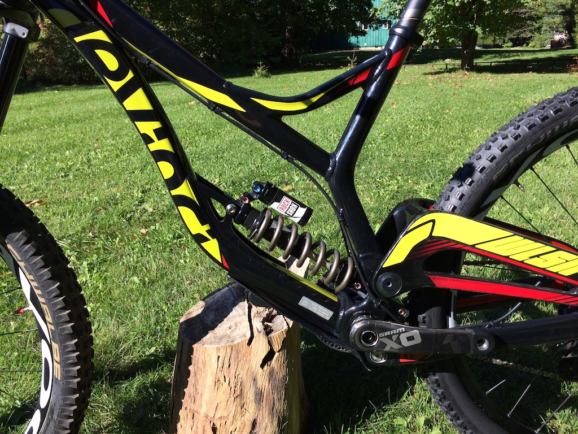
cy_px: 217
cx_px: 289
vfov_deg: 48.2
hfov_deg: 61.7
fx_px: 484
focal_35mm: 29
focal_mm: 4.15
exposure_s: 1/1026
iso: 32
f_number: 2.2
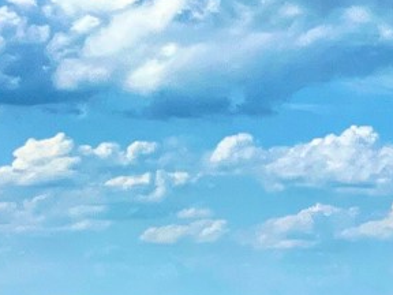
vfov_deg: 8.0
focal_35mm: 185
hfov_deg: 8.6
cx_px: 1225
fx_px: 2100
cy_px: 224
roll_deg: -2.1
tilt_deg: +4.7
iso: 50
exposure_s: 1/6173
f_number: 1.6
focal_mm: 5.1
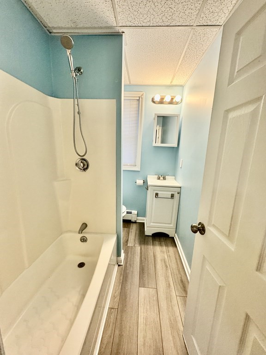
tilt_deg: -11.8
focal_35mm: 14
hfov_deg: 85.7
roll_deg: -3.1
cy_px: 178
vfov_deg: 102.1
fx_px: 143
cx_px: 133
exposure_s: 1/60
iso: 250
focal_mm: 2.22
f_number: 2.2
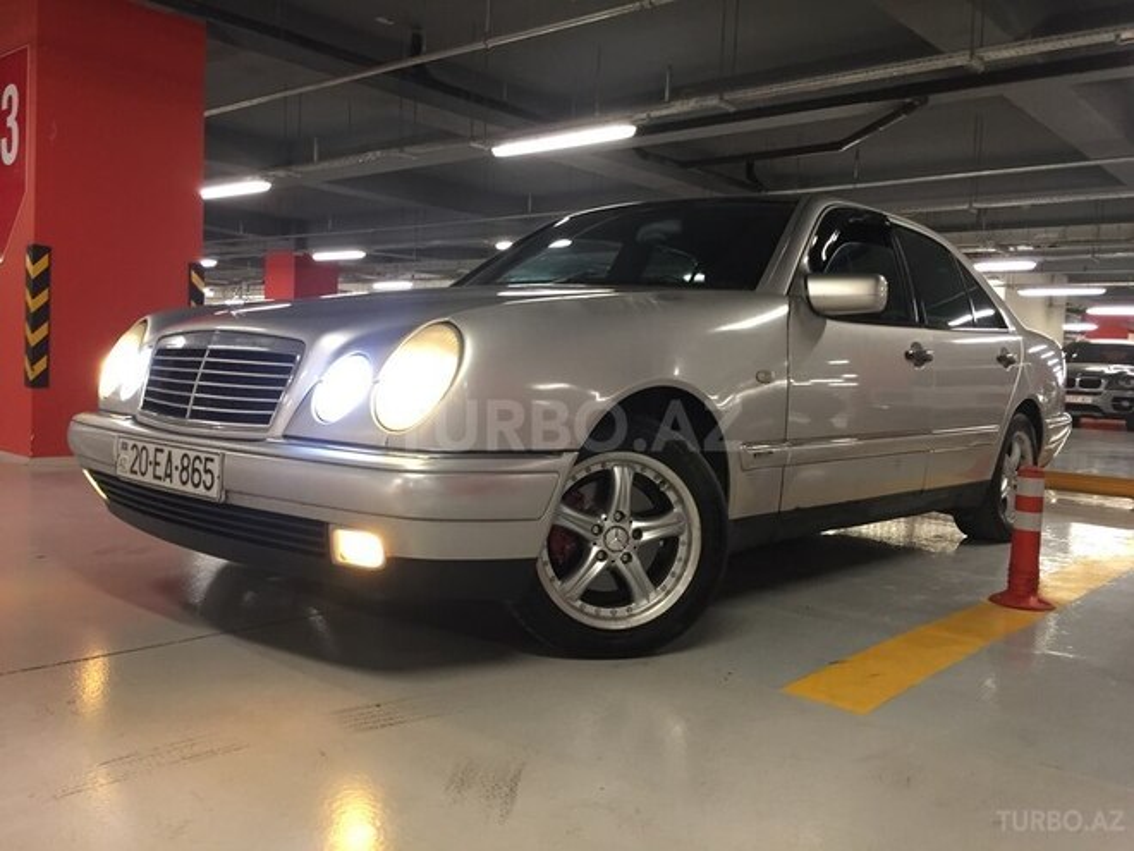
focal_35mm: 29
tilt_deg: -3.1
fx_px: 950
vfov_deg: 48.2
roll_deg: -3.3
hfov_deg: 61.7
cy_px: 426
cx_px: 567
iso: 160
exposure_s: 1/33
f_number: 2.2
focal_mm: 4.15
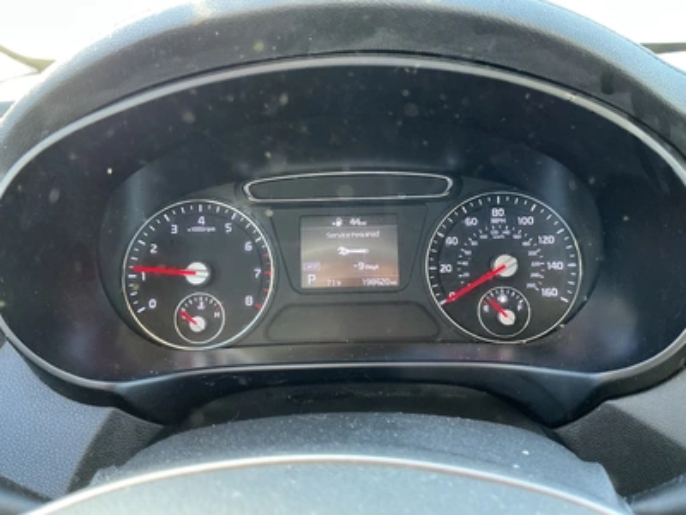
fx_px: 555
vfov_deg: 49.7
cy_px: 258
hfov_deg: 63.4
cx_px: 343
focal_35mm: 28
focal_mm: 3
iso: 160
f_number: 1.8
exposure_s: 1/60
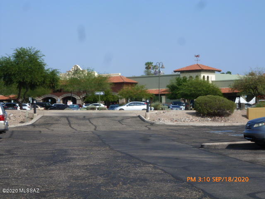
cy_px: 100
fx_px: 796
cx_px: 132
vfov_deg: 14.2
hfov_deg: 18.9
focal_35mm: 104
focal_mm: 18.7
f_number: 5
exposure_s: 1/500
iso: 100
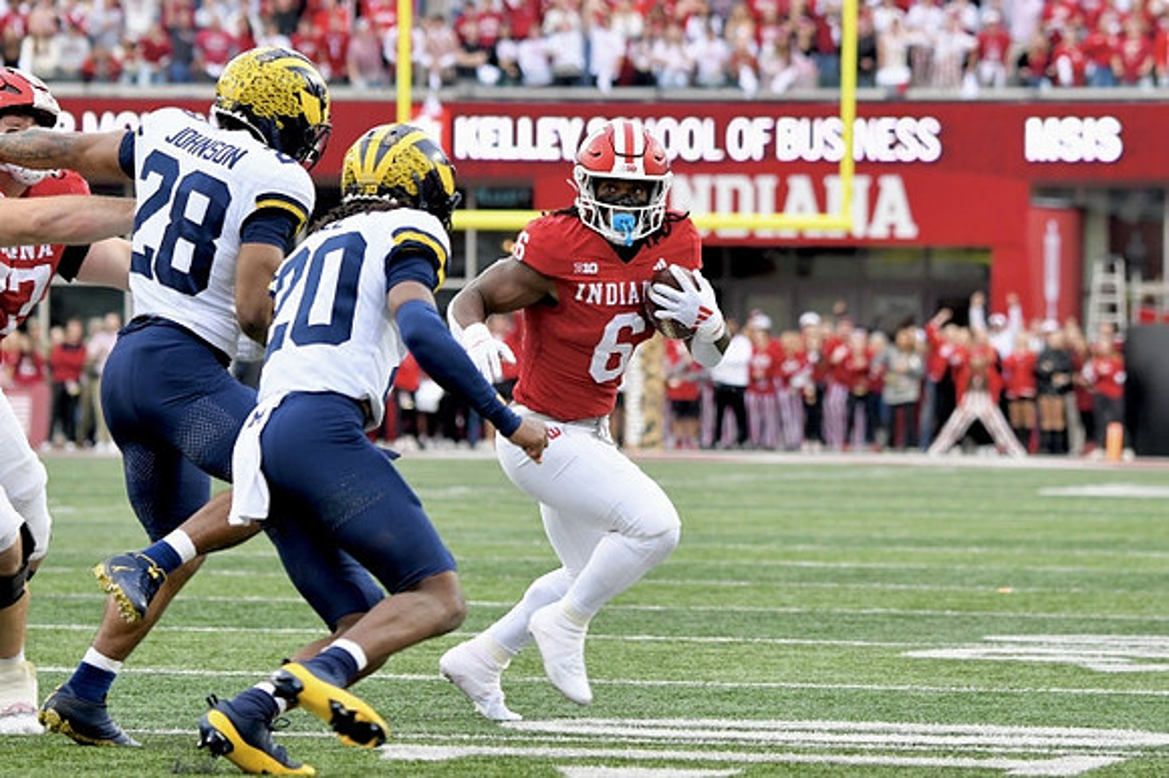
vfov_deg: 5.0
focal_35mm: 277
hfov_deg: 7.4
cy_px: 389
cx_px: 584
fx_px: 8989
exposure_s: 1/1000
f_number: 5.3
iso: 2000
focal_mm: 185
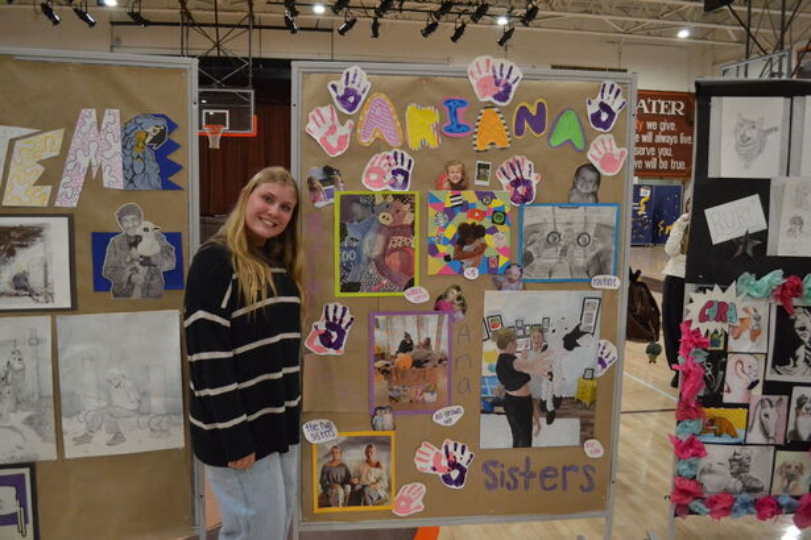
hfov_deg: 57.2
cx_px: 406
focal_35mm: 33
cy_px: 270
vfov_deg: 40.0
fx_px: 743
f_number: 3.8
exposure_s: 1/400
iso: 3200
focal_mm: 22
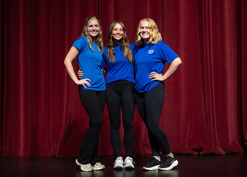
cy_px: 88
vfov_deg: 20.8
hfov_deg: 28.9
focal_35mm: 68
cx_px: 121
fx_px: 480
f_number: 4.5
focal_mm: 60
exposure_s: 1/200
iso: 1250
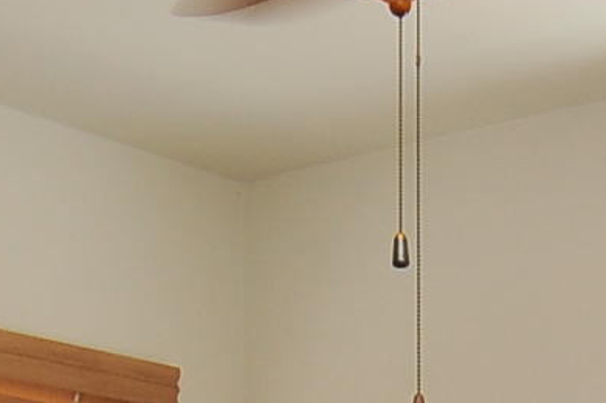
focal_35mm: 138
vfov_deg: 9.2
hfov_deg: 14.8
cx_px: 473
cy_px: 846
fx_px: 2321
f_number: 9
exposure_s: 1/30
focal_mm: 18
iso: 640
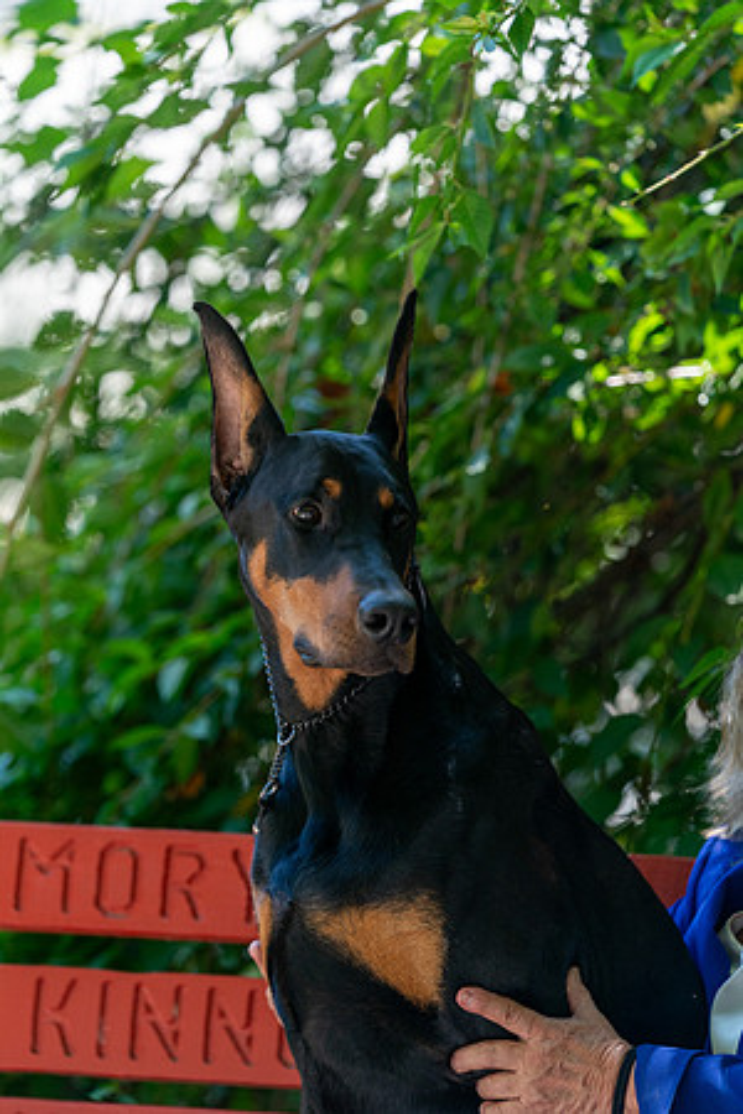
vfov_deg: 13.7
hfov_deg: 9.1
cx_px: 372
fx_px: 4643
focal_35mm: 150
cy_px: 557
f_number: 3.5
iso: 800
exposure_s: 1/1250
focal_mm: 150
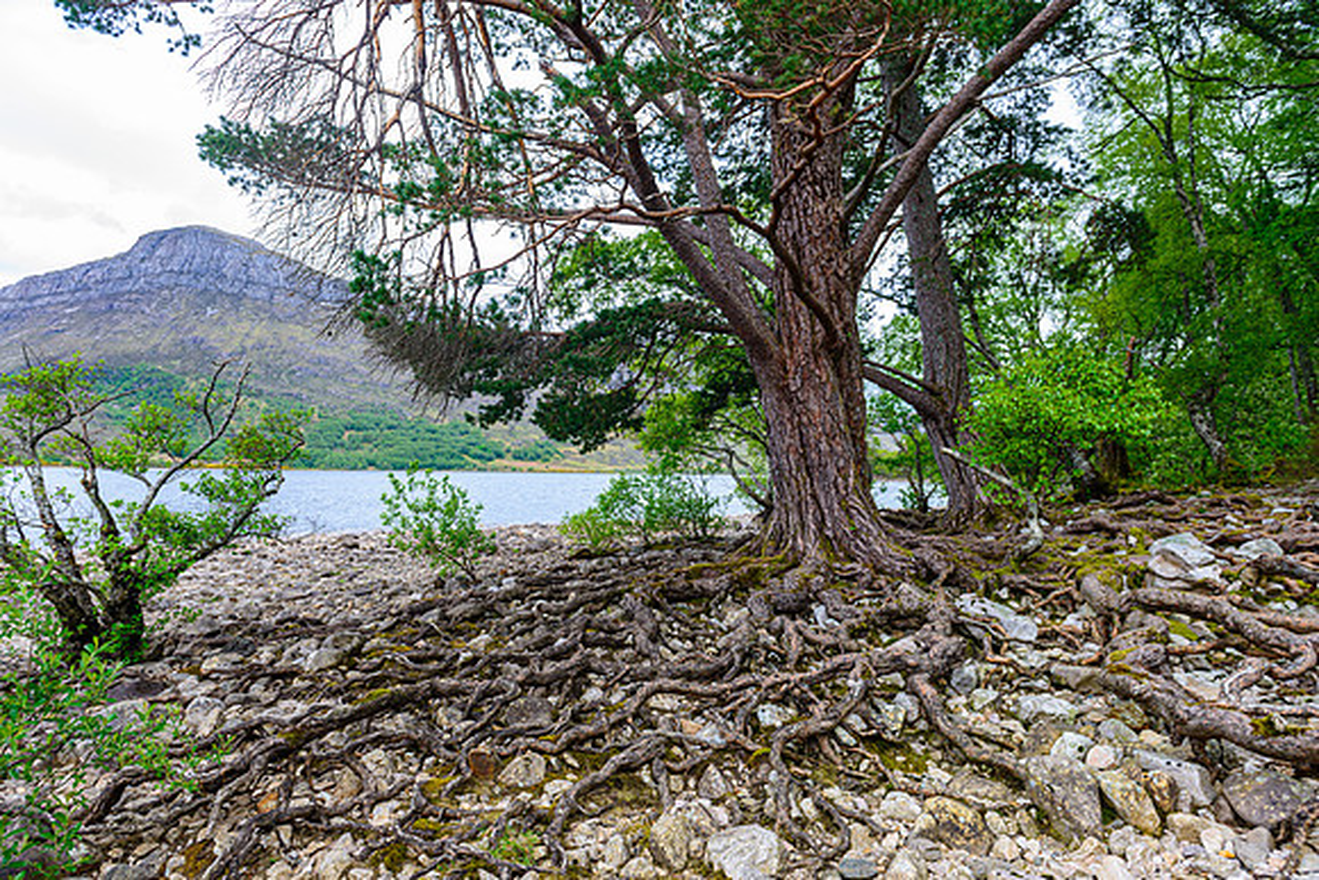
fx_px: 879
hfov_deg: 73.7
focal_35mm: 24
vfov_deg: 53.2
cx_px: 660
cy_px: 440
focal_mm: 24
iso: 180
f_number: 7.1
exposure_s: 1/25
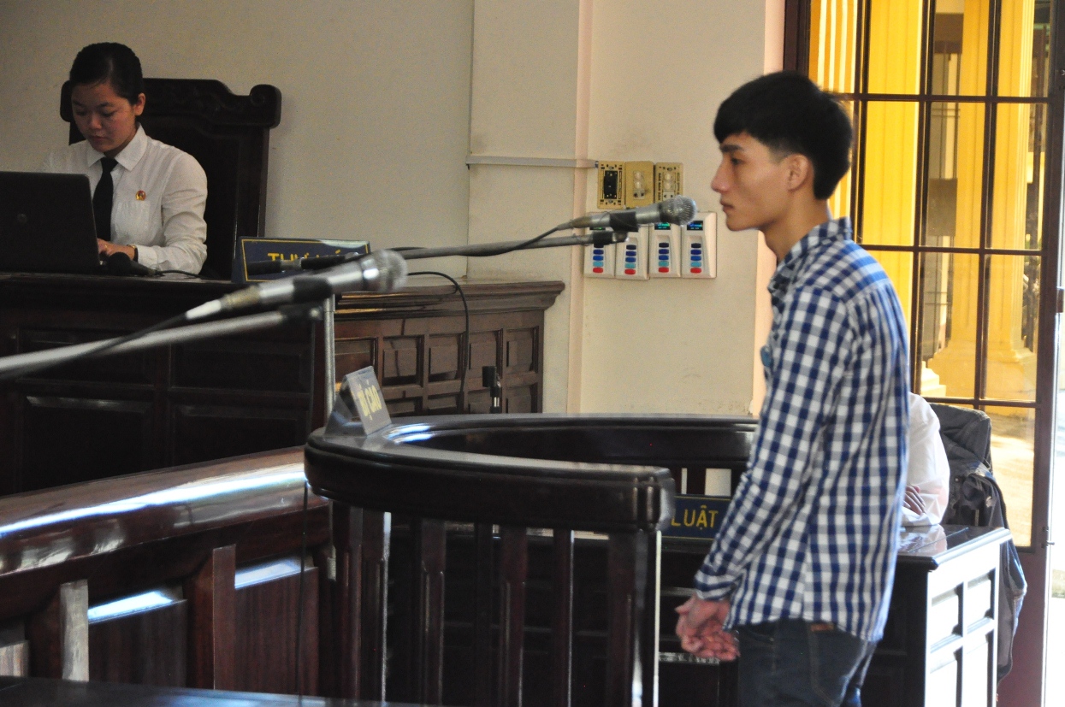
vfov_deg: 11.4
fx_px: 3546
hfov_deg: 17.1
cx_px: 532
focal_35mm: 120
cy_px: 354
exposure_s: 1/500
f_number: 5.6
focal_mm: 80
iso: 3200
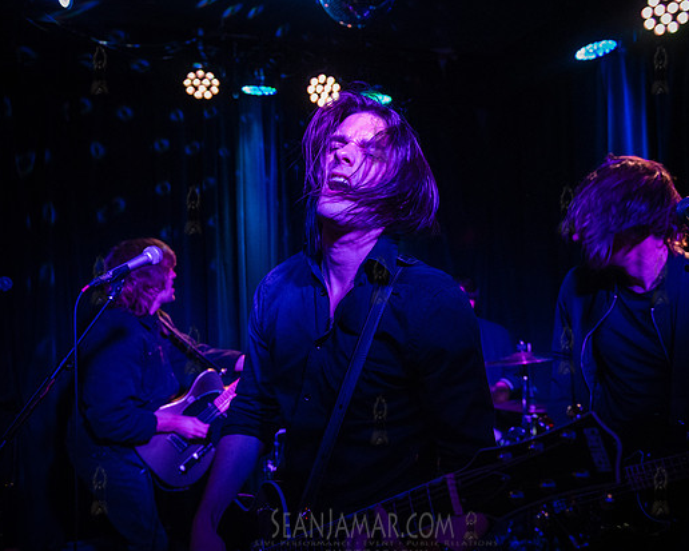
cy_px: 279
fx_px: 632
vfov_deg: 47.1
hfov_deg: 57.2
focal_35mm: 31
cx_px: 345
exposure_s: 1/250
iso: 12800
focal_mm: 27
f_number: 3.5
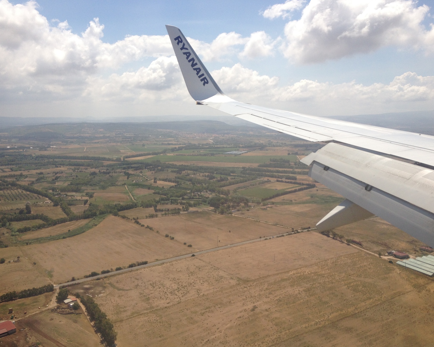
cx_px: 210
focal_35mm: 37
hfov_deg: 49.1
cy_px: 175
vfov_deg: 40.1
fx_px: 475
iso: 50
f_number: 2.4
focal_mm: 4.28
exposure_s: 1/1783
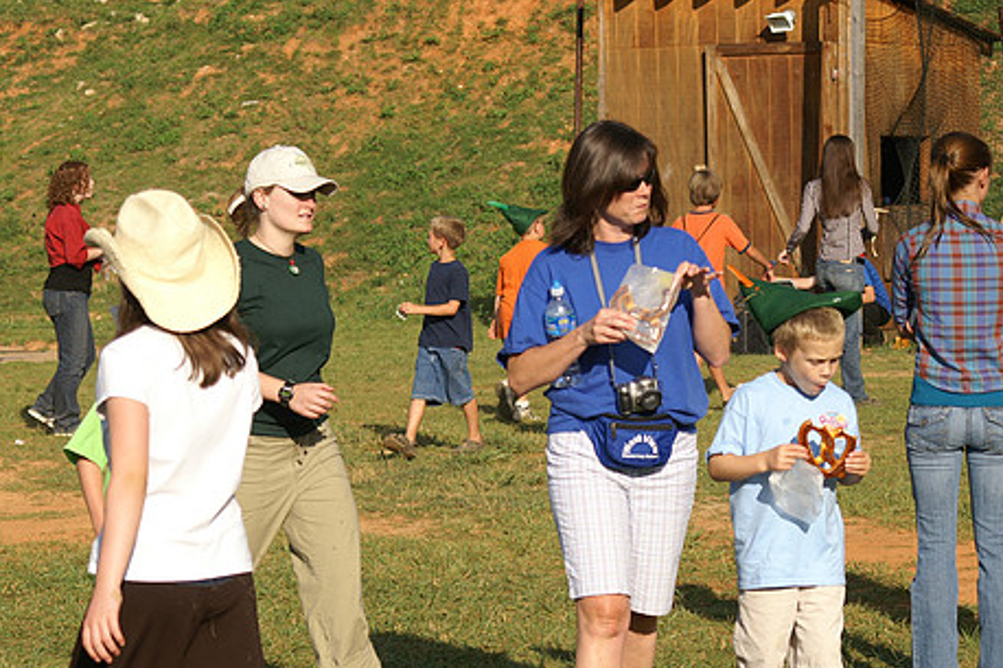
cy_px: 370
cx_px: 512
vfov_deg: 10.3
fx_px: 3704
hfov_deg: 15.4
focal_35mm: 133
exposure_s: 1/500
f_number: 7.1
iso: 100
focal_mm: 70
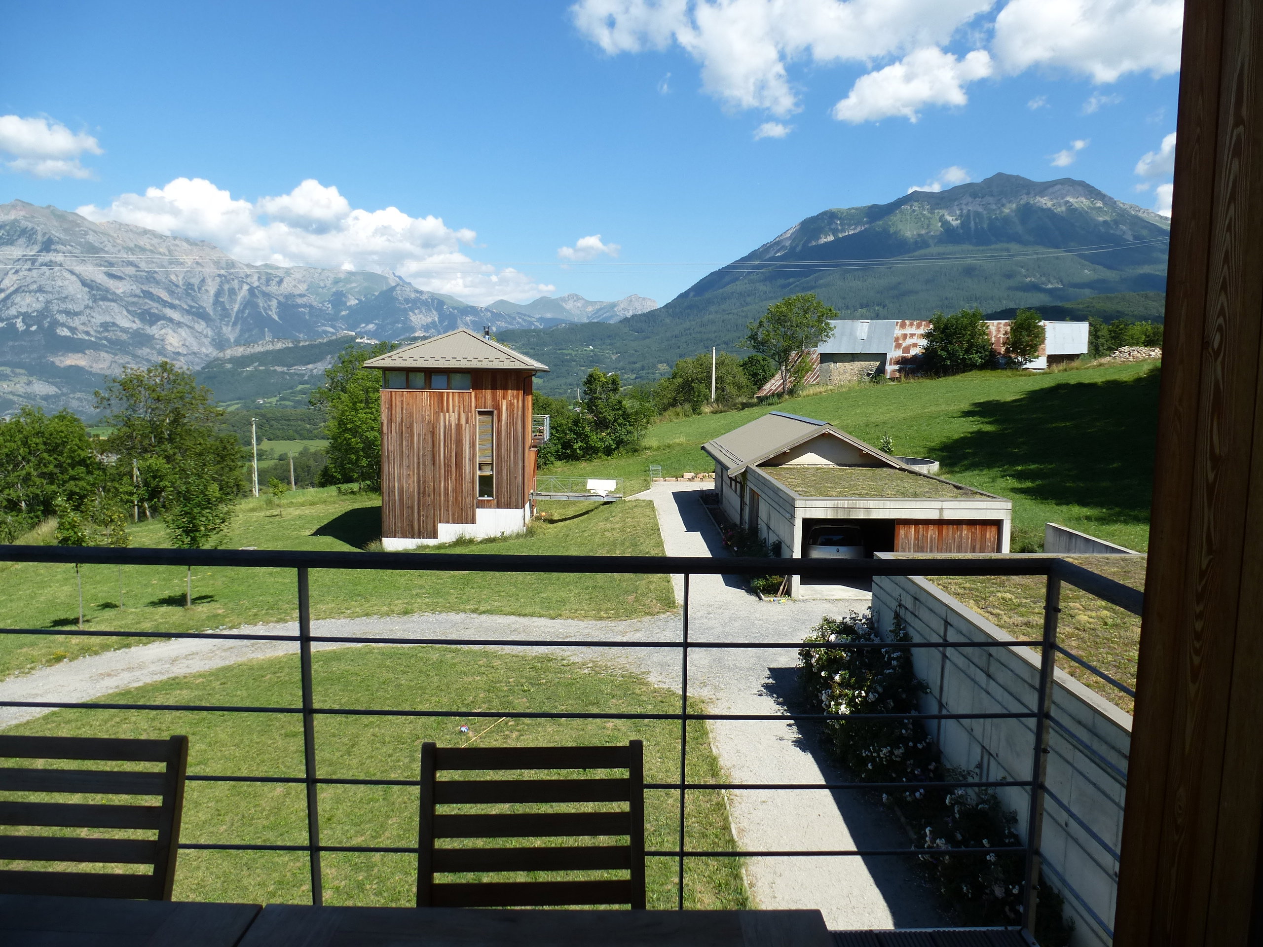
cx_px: 632
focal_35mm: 24
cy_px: 474
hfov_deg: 71.6
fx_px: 876
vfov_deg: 56.8
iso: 100
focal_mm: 4.3
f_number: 4
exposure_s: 1/640
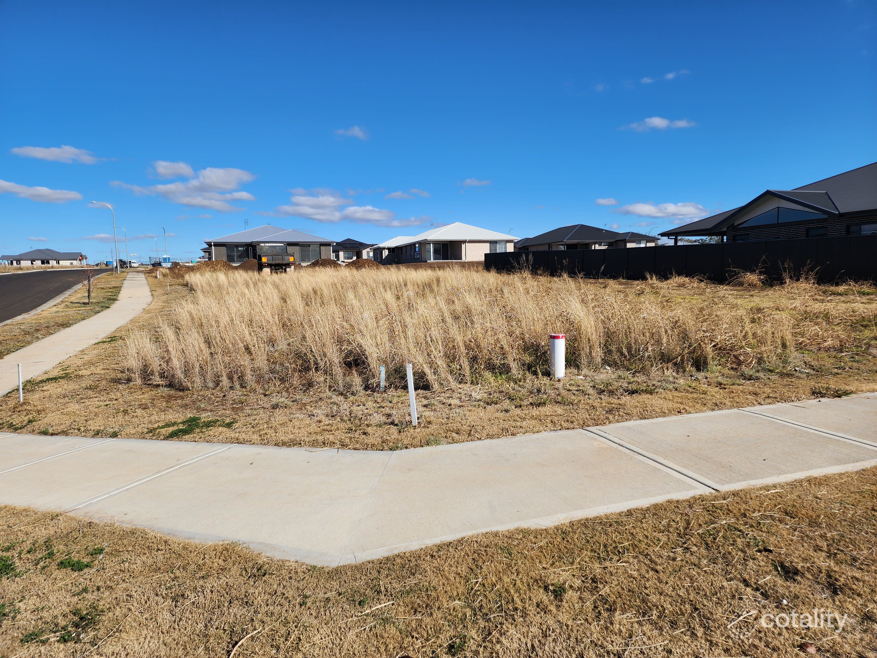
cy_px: 329
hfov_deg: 73.9
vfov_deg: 58.9
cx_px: 438
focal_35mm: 23
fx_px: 583
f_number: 1.8
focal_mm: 6.4
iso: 12
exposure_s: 1/1550
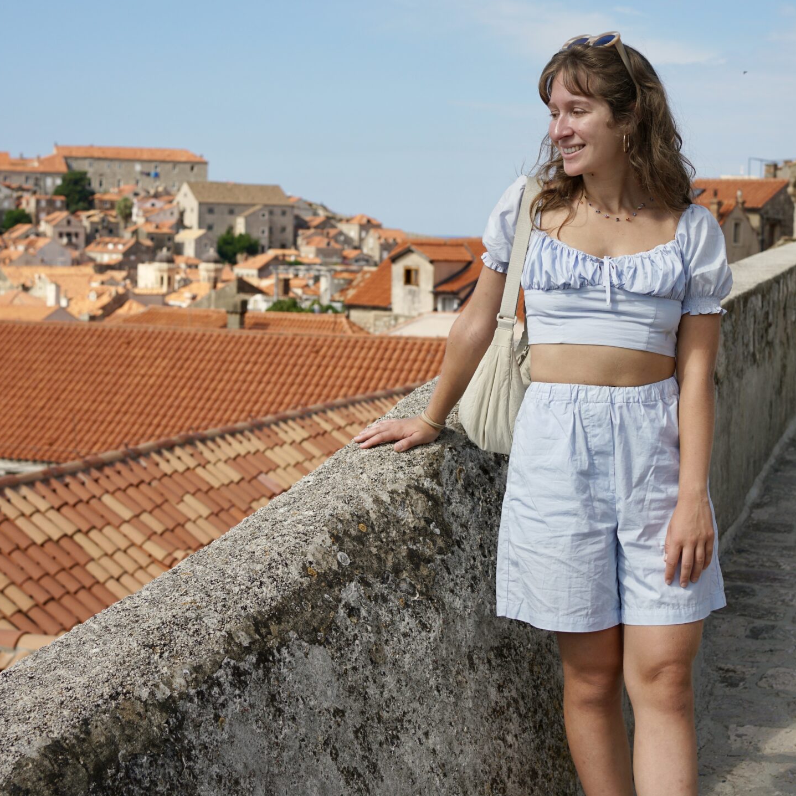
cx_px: 394
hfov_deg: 32.2
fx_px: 1379
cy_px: 375
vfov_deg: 32.2
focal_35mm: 53
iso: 200
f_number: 5
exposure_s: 1/1600
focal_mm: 35
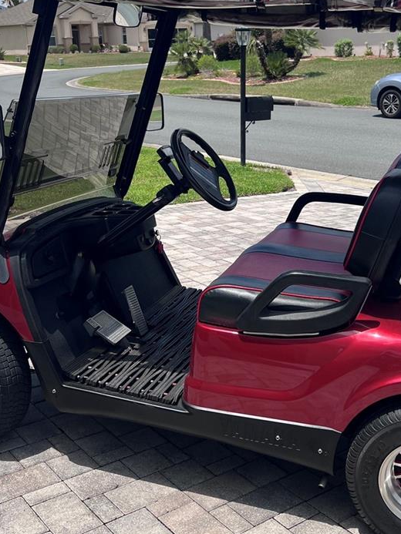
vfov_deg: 42.0
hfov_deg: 32.1
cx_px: 234
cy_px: 234
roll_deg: +4.0
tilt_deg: -14.3
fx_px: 695
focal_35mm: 45
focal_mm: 5.7
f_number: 1.5
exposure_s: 1/5319
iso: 50
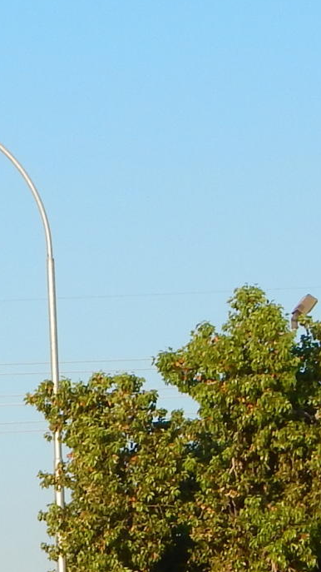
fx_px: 3892
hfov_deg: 4.6
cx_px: -424
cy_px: 525
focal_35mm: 257
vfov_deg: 8.4
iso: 125
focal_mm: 9.7
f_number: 3.8
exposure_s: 1/640
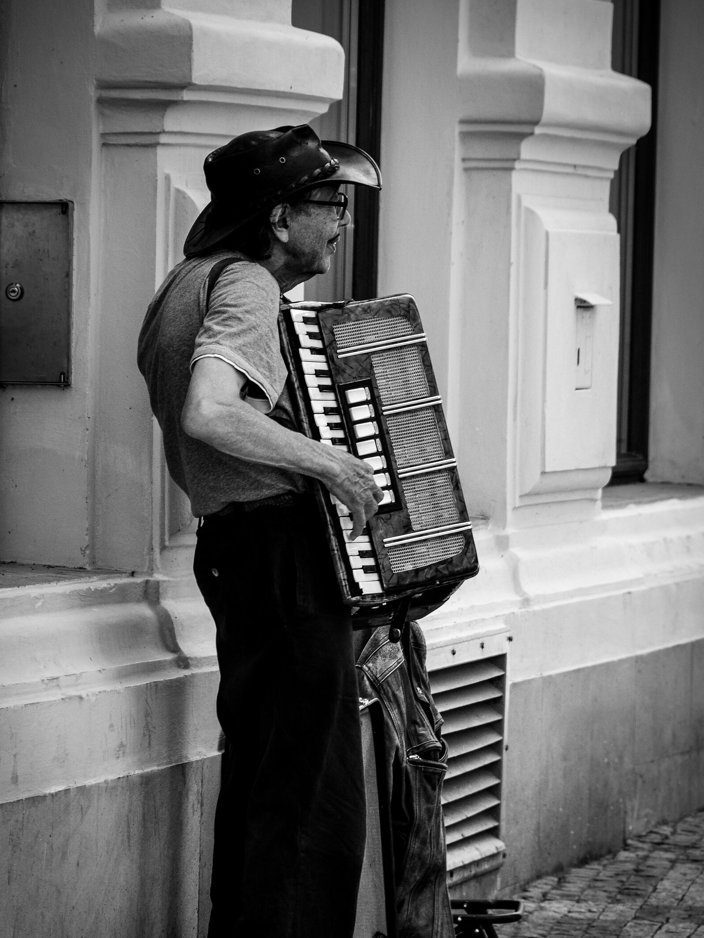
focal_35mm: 327
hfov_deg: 4.5
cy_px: 530
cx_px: 351
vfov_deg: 6.1
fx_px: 8866
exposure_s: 1/250
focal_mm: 200
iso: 200
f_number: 11
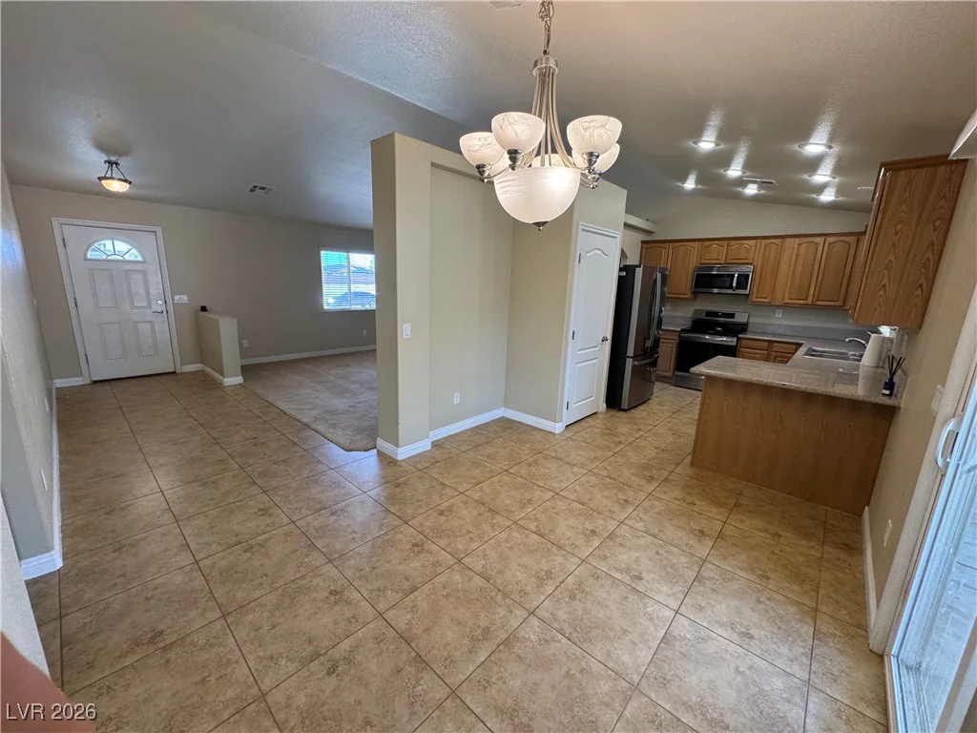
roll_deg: -2.3
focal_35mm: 14
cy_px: 366
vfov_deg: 85.7
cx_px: 488
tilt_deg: -12.7
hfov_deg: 102.1
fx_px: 395
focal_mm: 2.22
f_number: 2.2
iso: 200
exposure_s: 1/120
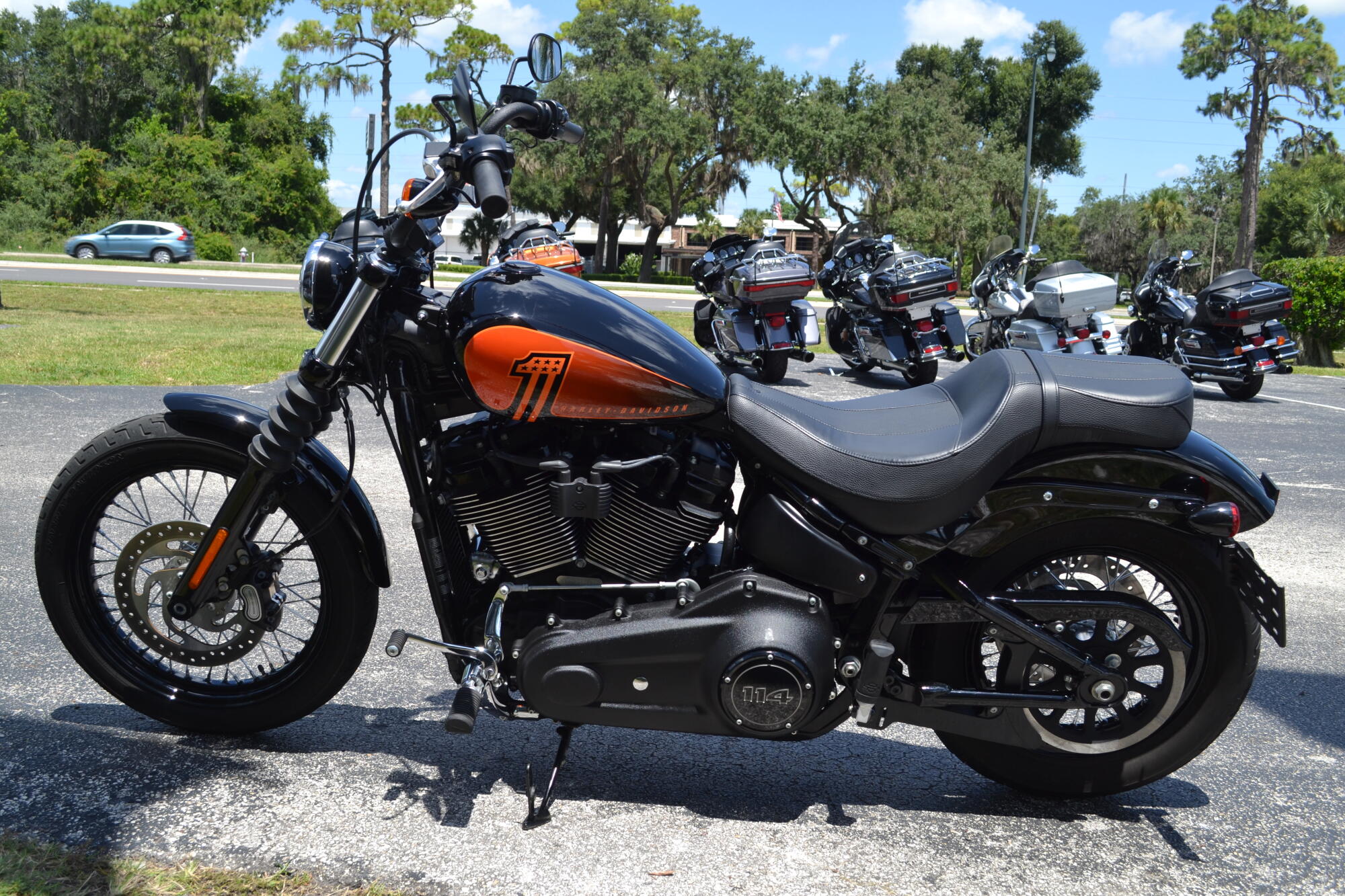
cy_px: 448
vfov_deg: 36.9
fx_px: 1345
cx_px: 672
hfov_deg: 53.1
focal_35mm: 36
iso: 100
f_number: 7.1
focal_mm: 24
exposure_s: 1/200
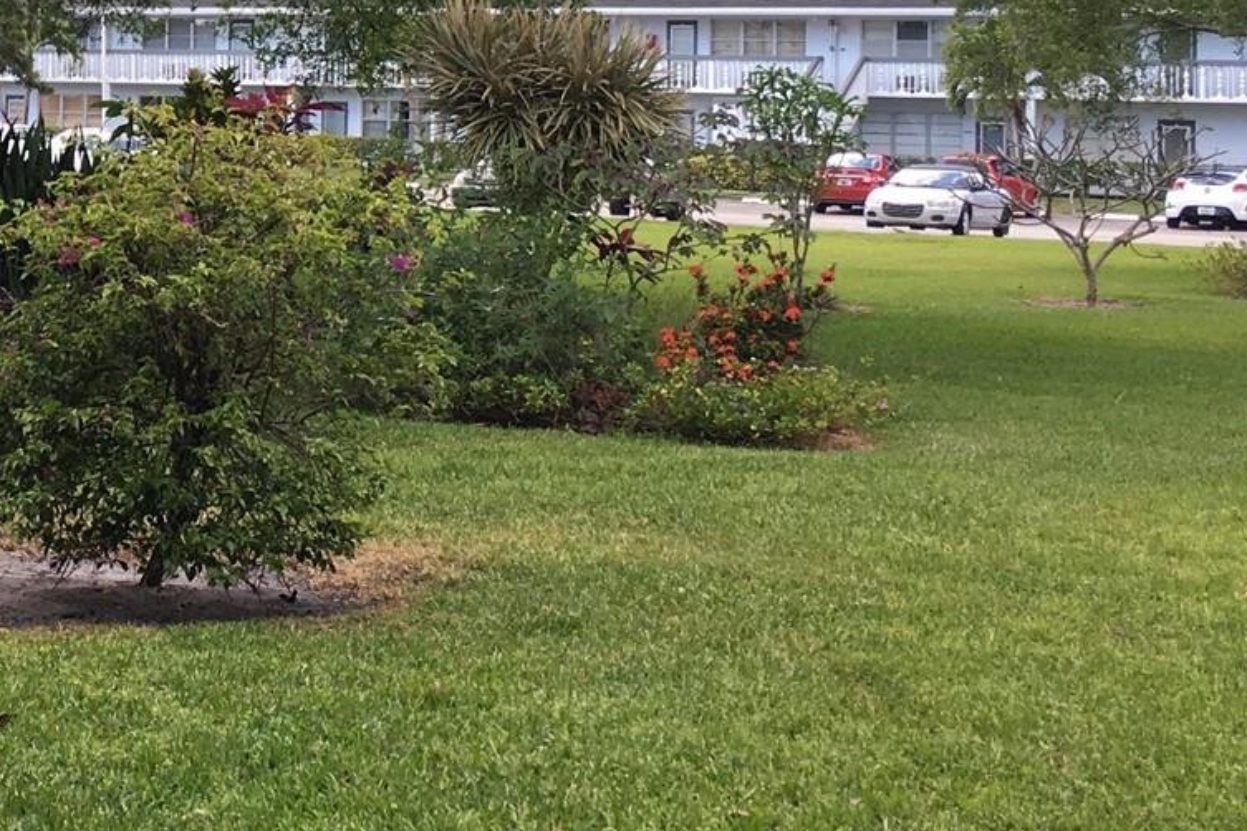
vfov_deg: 16.3
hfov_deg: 23.5
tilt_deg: +2.4
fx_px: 2840
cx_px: -66
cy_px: 22
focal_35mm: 82
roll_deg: -1.6
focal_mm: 4.15
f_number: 2.2
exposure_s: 1/201
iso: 25
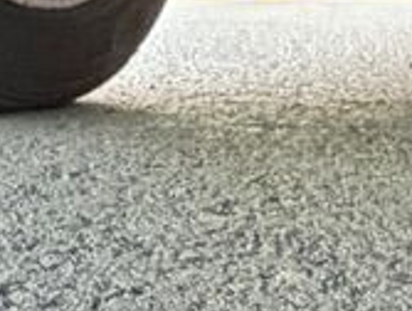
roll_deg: -0.8
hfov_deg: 18.0
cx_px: 37
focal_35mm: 107
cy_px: -738
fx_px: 1276
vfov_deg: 9.4
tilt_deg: +29.6
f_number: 2.2
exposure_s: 1/60
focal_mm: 2.22
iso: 800
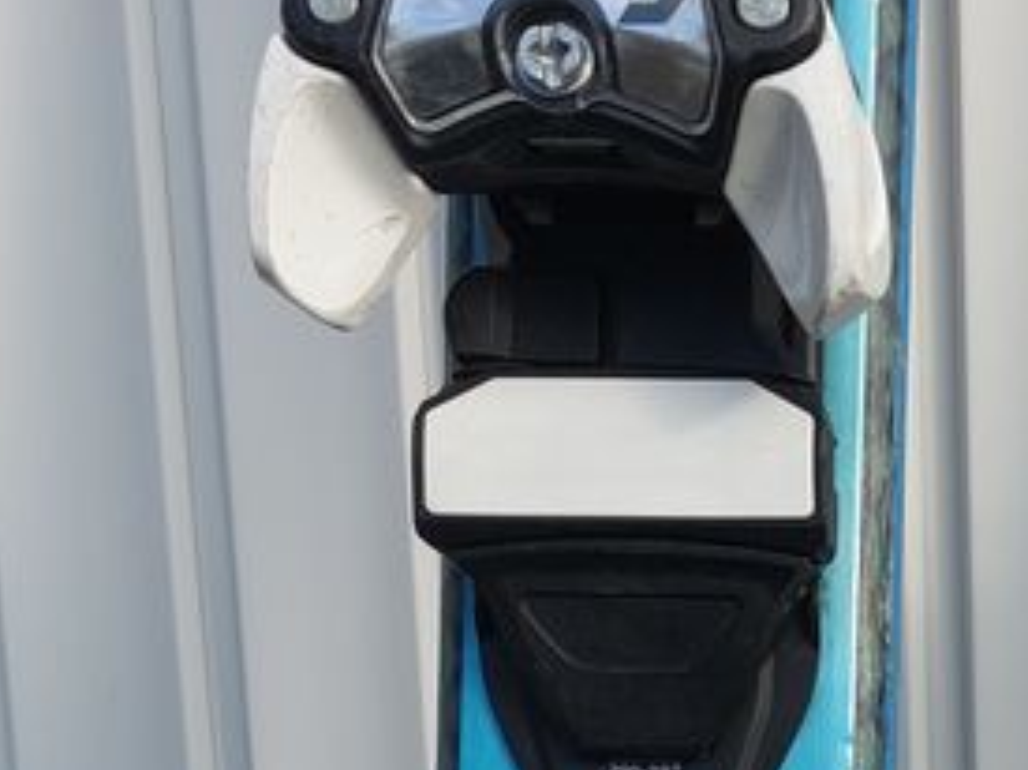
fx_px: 2701
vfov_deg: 15.1
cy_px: 1148
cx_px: 1267
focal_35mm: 91
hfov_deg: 20.1
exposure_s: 1/519
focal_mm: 5.23
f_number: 1.8
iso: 25
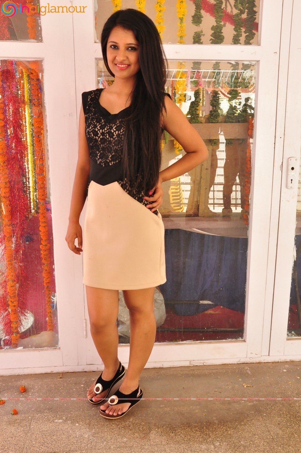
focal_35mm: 36
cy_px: 226
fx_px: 453
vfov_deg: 53.2
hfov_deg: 36.8
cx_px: 150
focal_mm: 24
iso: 1250
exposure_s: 1/125
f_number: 10
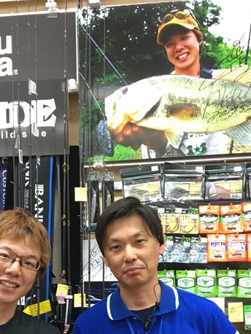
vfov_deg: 33.7
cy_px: 297
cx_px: 94
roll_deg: +2.1
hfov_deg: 27.0
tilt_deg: -1.0
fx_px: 522
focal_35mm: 54
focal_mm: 4.15
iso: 100
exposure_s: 1/30
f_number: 2.2
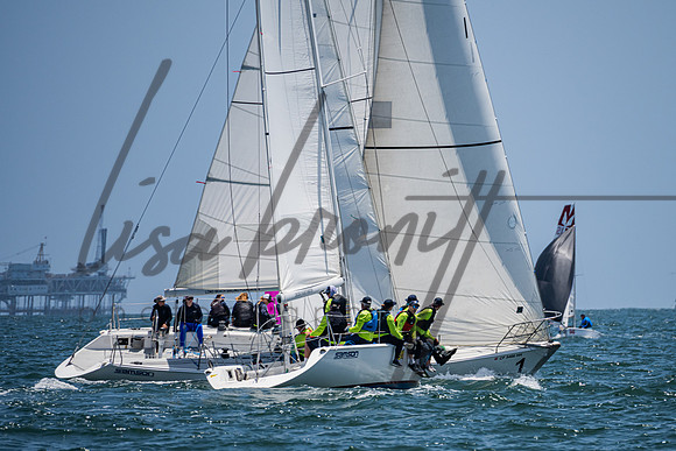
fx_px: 10038
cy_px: 260
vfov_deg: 2.6
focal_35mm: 534
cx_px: 390
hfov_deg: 3.9
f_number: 8
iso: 400
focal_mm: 400
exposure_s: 1/2000
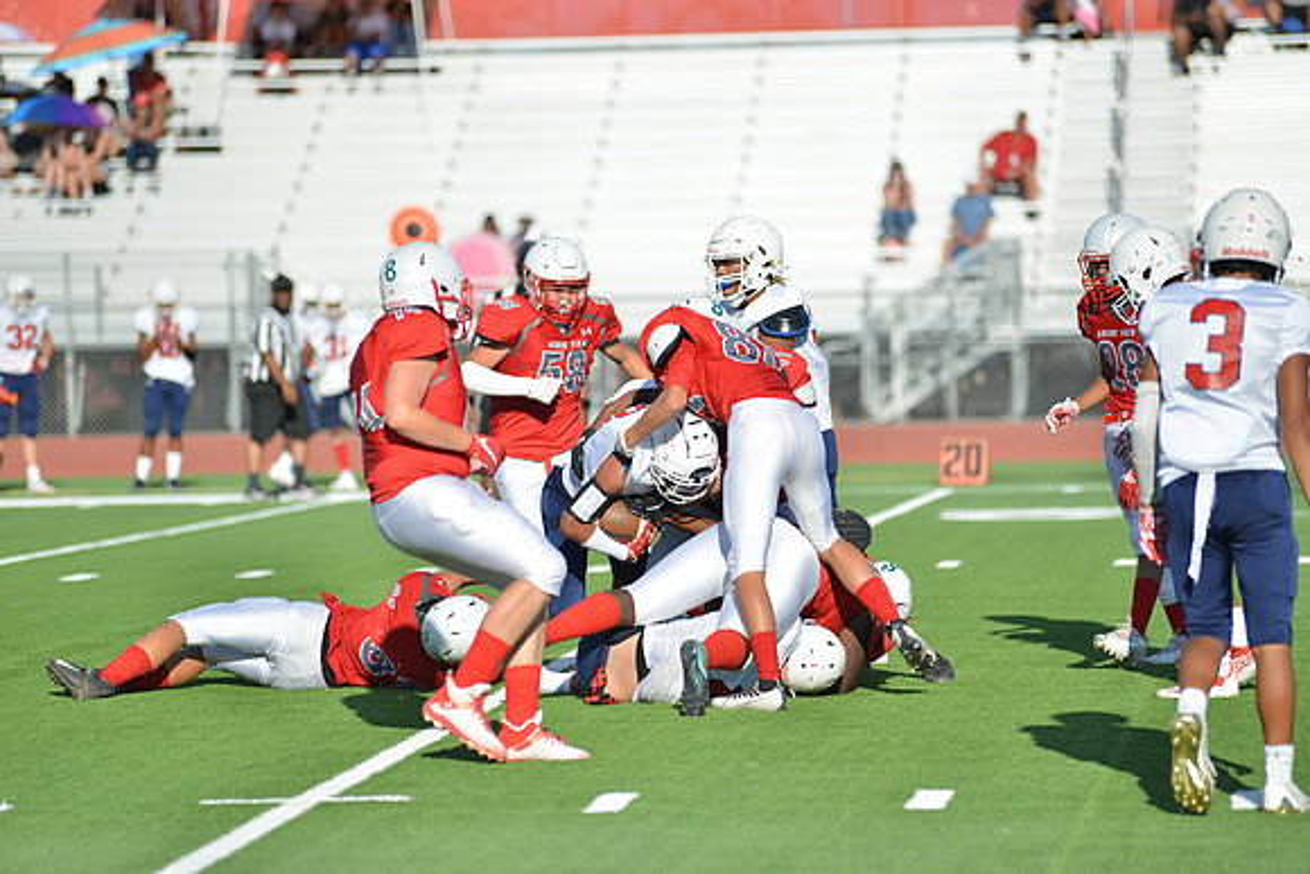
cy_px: 437
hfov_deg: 10.3
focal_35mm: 200
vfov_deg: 6.9
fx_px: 7279
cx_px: 655
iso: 100
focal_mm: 200
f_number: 2.8
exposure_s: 1/1600
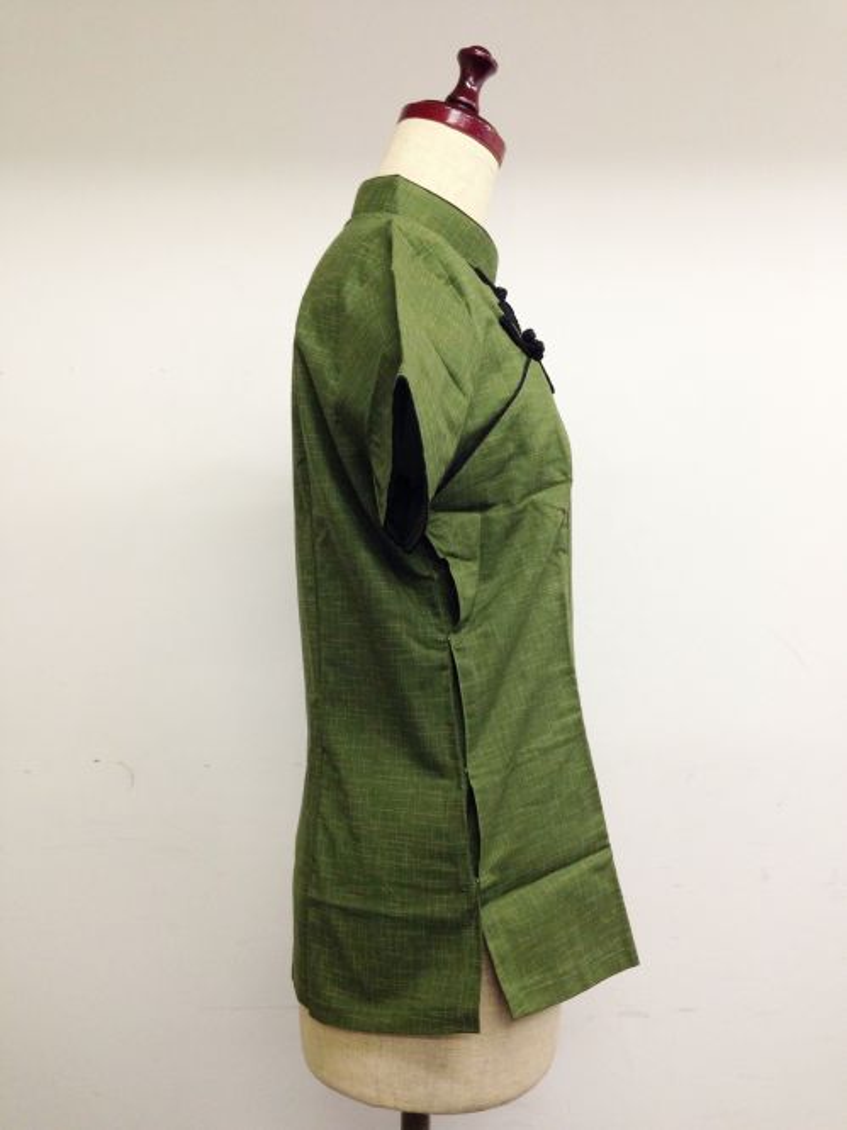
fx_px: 1077
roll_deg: -0.4
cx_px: 424
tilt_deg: +0.4
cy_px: 565
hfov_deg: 42.9
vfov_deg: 55.4
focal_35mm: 33
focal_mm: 4.12
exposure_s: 1/50
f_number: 2.4
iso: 125
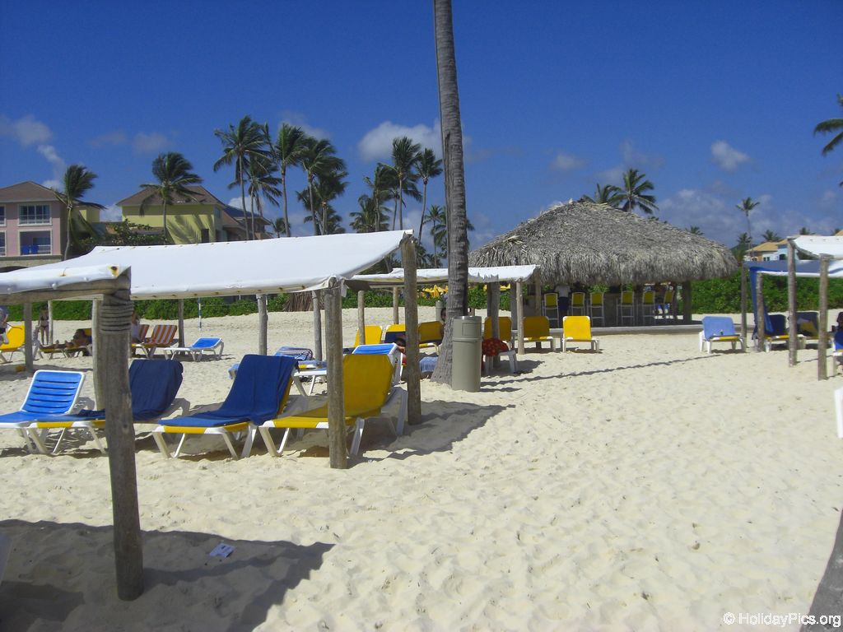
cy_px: 316
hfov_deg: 49.0
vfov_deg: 37.7
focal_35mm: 38
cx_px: 422
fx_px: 925
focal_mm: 6.2
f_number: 8
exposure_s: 1/400
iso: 64
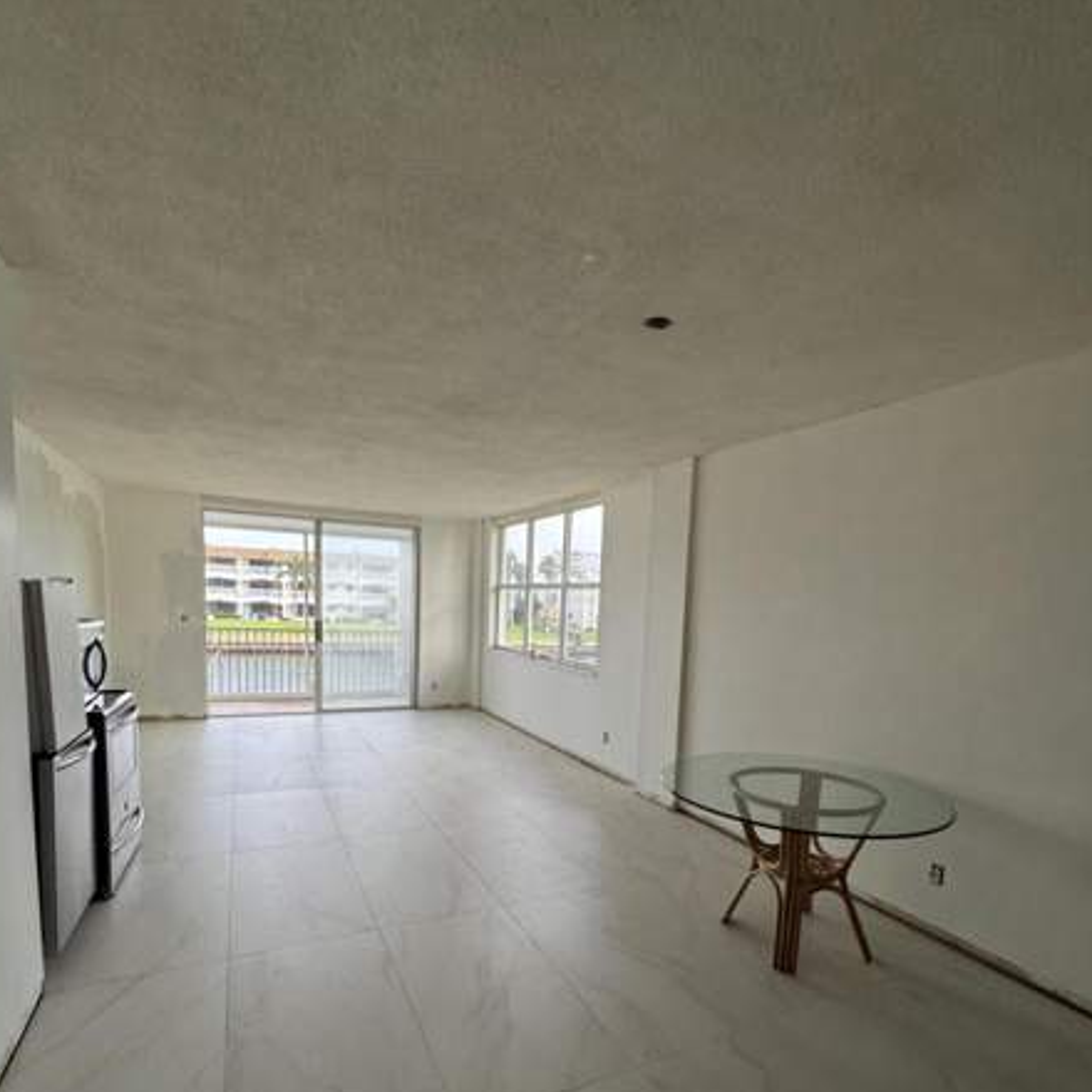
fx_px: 642
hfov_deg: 80.7
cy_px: 673
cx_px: 561
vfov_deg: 79.5
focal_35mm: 18
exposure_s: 1/99
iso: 250
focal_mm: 2.22
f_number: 2.2
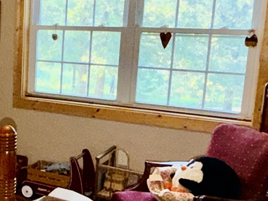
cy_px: 94
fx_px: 449
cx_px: -30
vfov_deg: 25.2
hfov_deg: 29.7
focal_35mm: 58
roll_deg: -0.6
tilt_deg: -9.7
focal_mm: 2.22
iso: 200
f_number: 2.2
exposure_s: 1/60
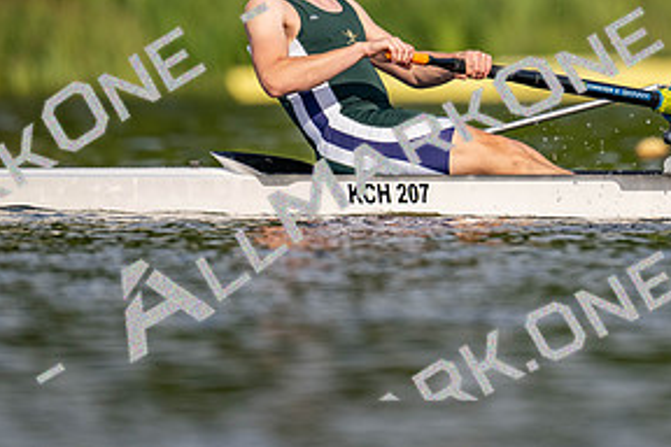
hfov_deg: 1.7
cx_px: 594
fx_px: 22551
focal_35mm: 1210
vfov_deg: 1.1
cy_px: 1
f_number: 4
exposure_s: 1/2500
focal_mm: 600
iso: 250
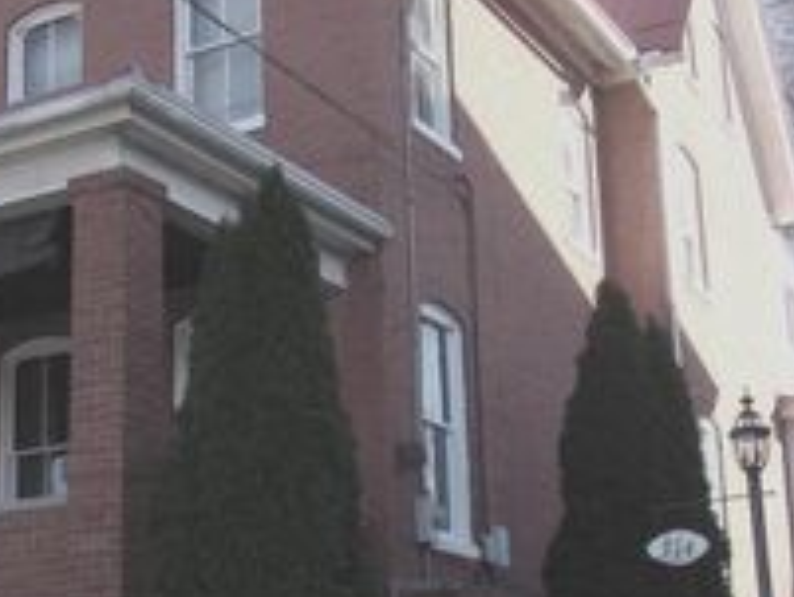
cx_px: 233
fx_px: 1538
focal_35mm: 67
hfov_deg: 28.7
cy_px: 382
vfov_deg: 21.9
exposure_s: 1/300
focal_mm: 4.9
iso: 80
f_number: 3
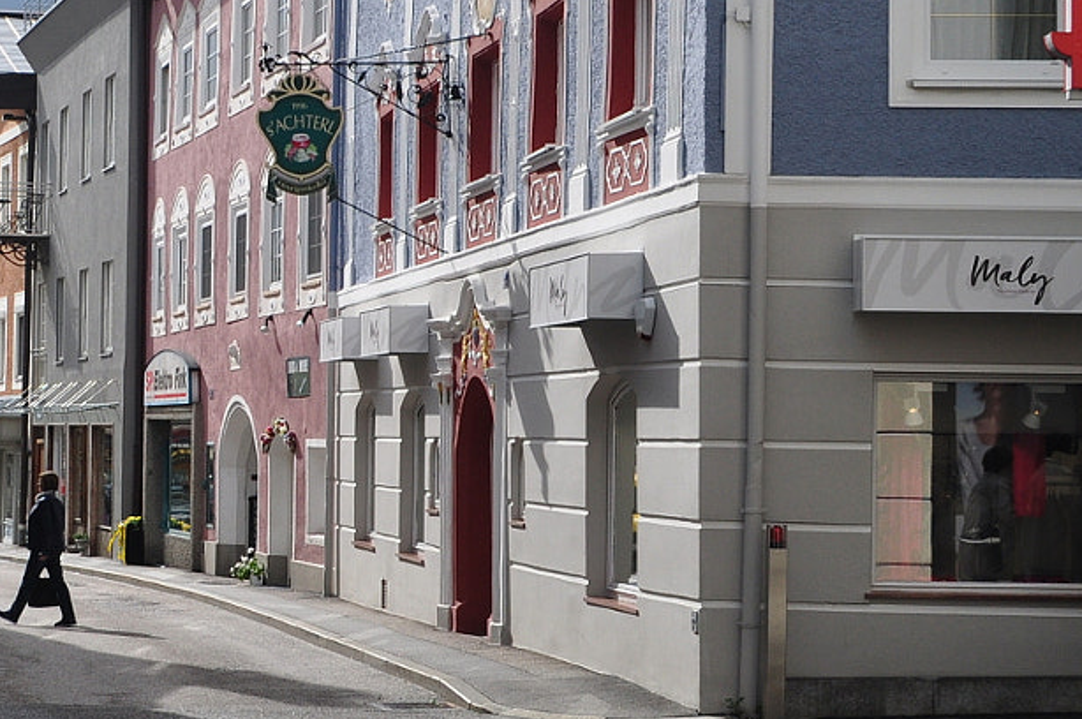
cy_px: 369
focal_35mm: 86
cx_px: 28
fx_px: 2582
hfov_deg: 22.8
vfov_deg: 15.9
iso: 200
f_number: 9
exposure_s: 1/125
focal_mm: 22
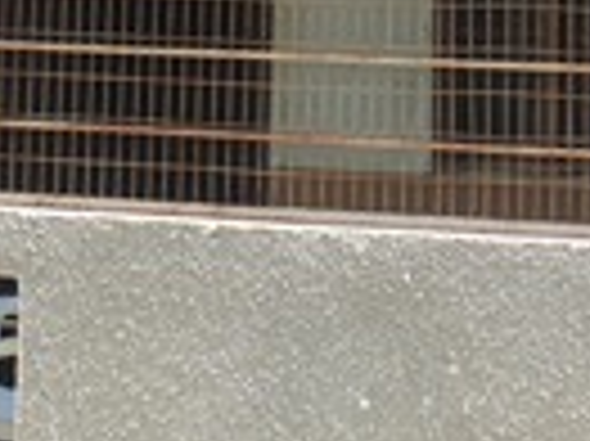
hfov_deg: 11.5
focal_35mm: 166
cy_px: -297
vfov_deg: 8.6
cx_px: -230
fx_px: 2827
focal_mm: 6.2
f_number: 3.4
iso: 80
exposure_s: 1/200
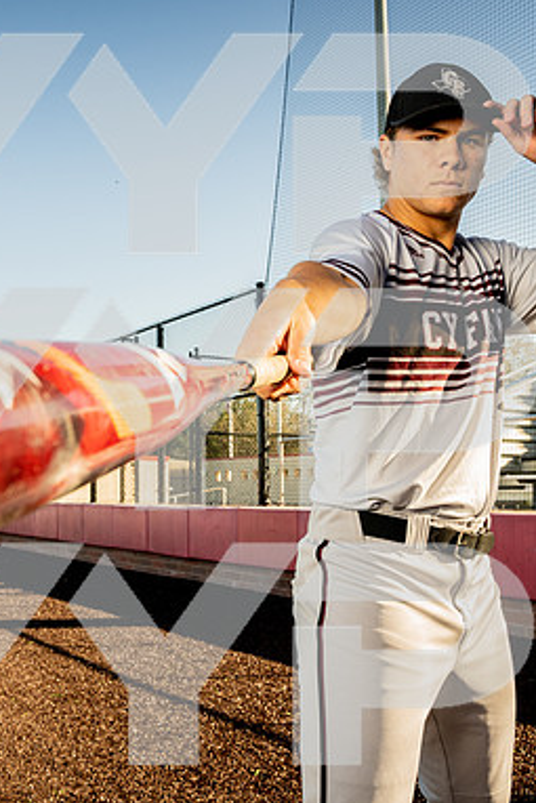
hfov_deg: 30.5
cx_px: 259
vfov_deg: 44.5
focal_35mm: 44
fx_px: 982
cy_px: 400
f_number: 10
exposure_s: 1/250
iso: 400
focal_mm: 29
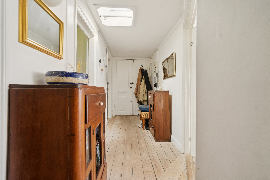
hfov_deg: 96.7
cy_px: 90
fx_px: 120
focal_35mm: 16
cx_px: 135
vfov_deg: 73.7
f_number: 5.6
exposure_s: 1/80
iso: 1250
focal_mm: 16
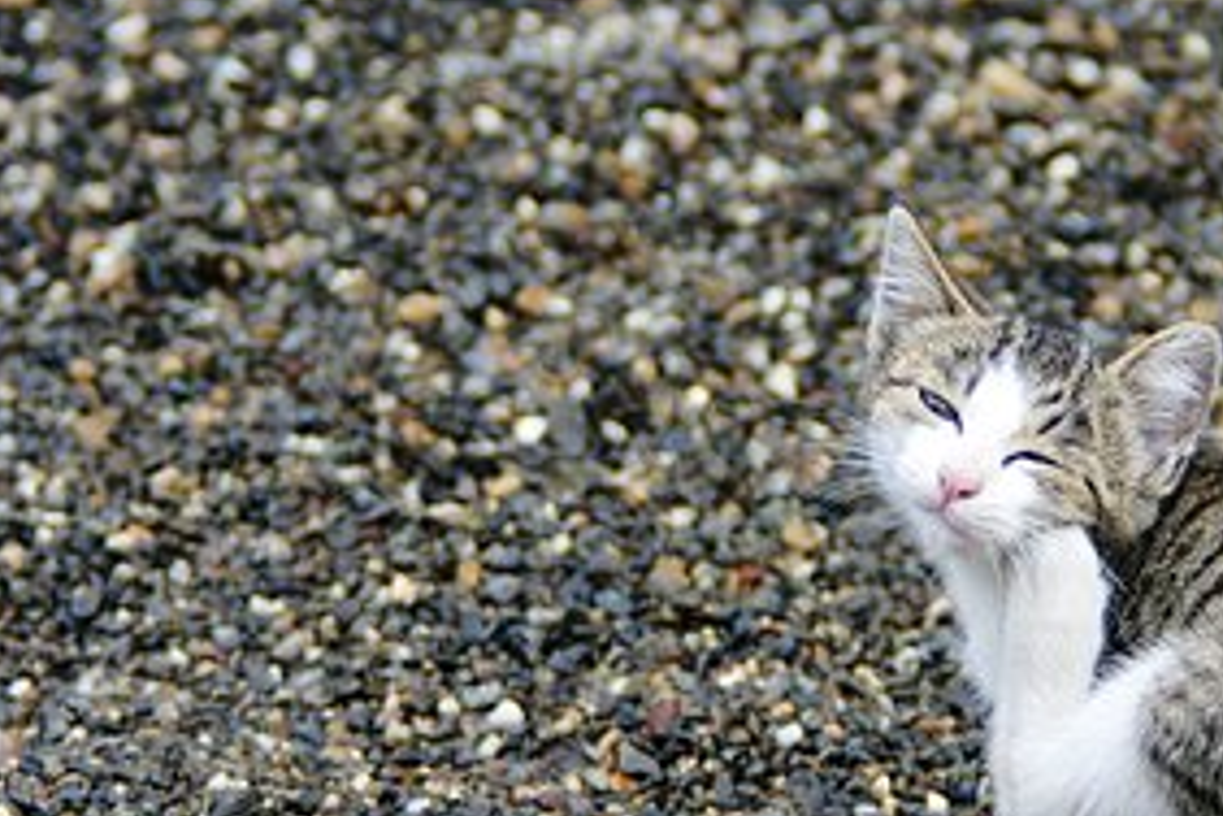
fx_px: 14777
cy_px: 471
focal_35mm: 435
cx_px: 993
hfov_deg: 4.7
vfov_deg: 3.2
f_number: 5.6
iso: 500
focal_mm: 160
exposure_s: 1/250
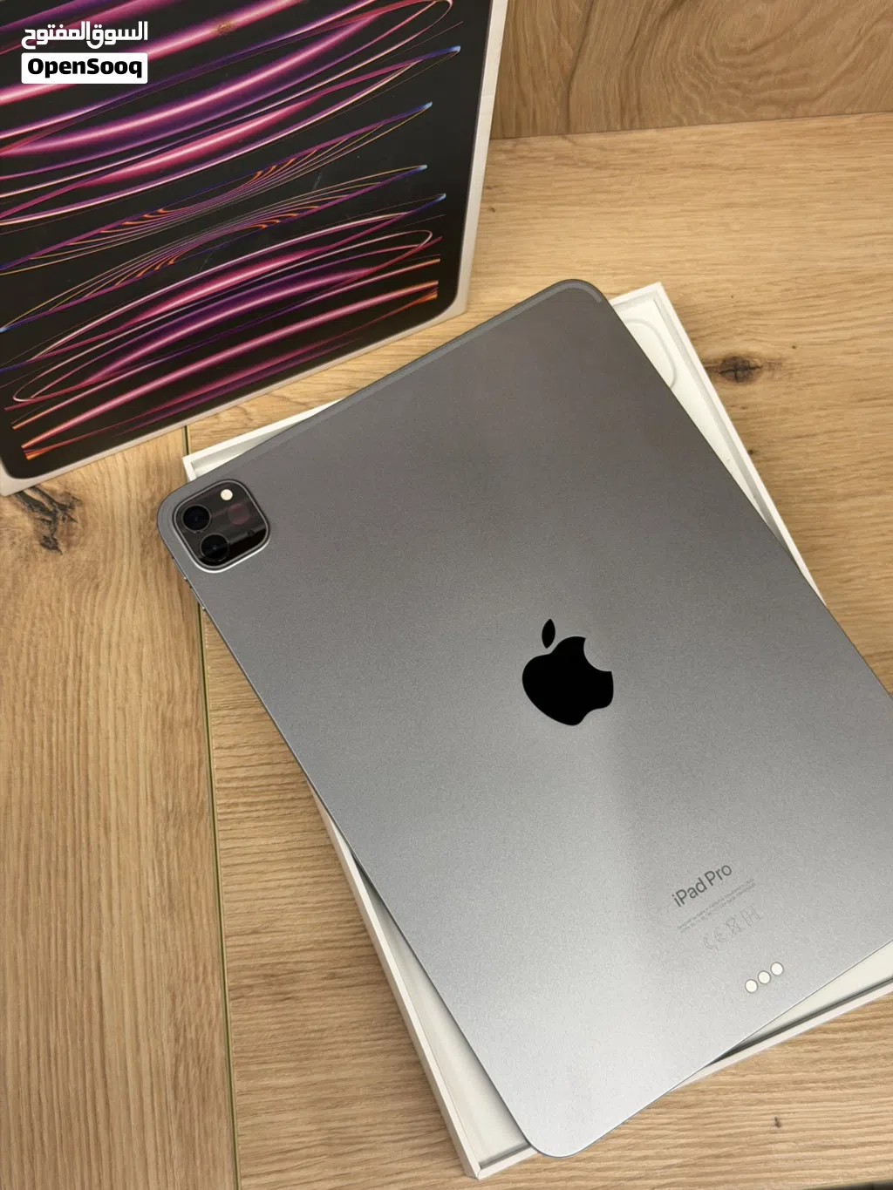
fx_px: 1651
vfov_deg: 39.7
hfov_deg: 30.3
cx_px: 446
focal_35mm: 48
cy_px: 595
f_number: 1.78
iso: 125
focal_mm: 6.76
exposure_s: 1/50
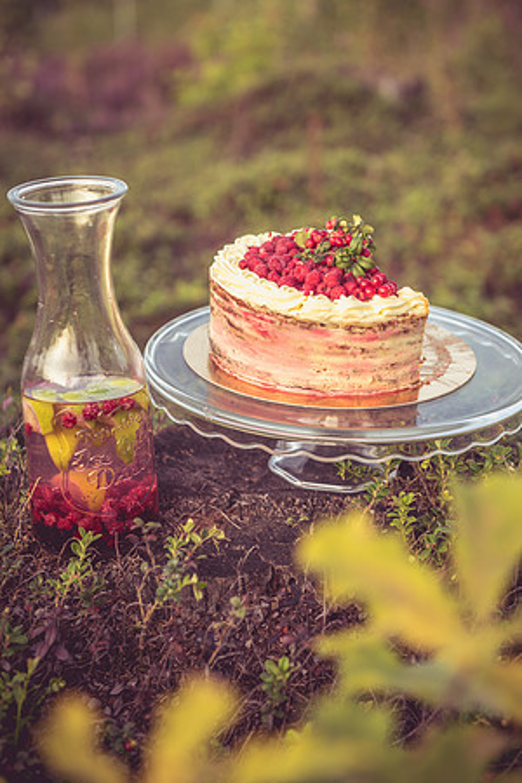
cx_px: 261
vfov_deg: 28.8
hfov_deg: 19.5
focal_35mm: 70
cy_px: 392
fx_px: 1522
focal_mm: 70
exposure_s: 1/400
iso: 400
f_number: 2.8
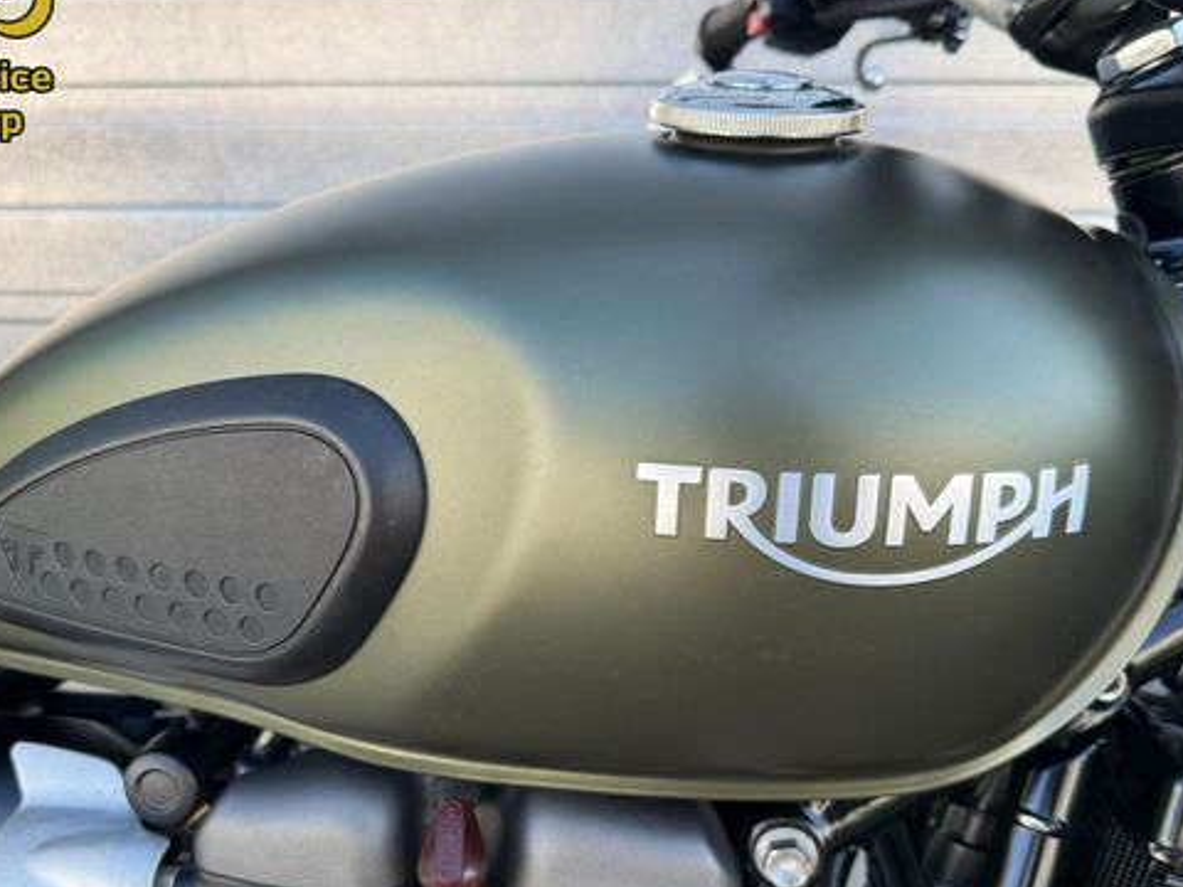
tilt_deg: -23.8
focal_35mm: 32
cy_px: 498
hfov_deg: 56.8
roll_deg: -1.6
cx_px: 579
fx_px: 1094
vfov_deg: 44.1
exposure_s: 1/510
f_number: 1.78
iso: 80
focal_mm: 6.76
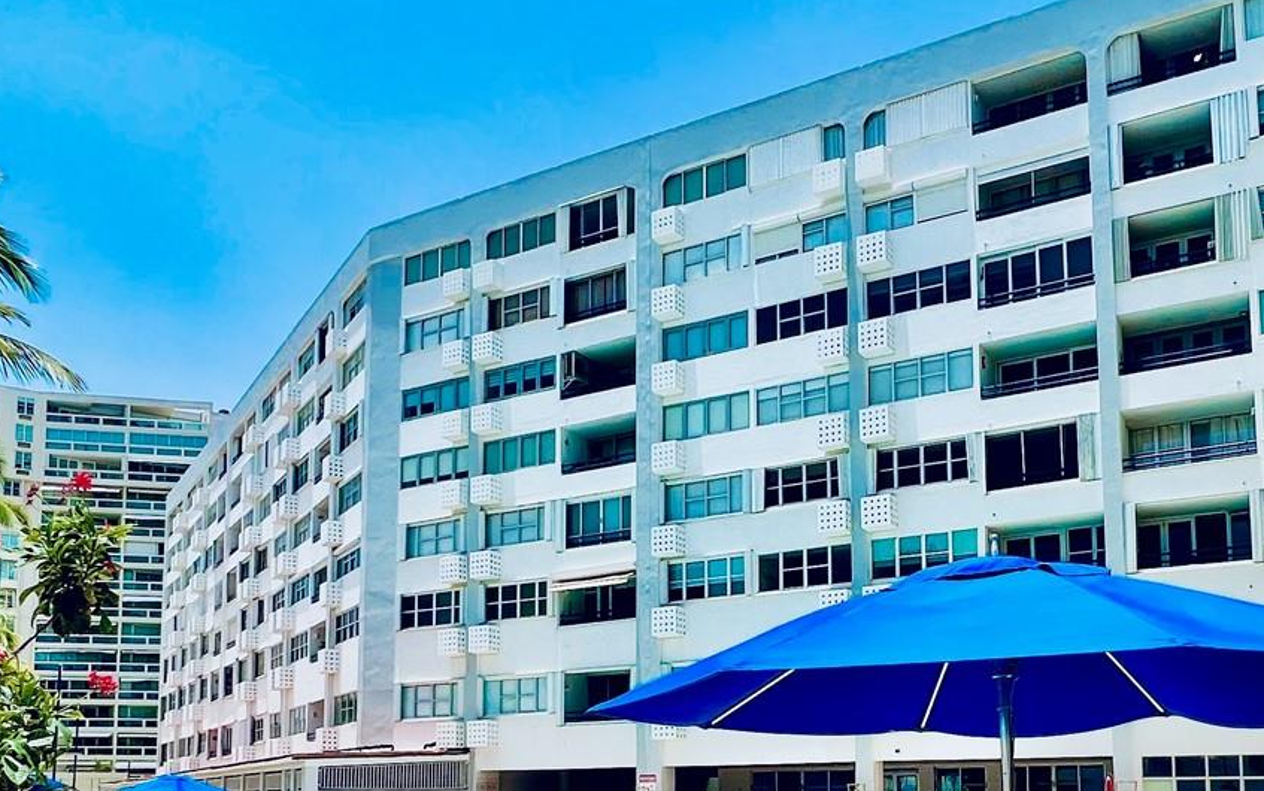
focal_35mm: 26
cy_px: 572
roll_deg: +0.0
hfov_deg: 70.1
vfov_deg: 46.3
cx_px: 707
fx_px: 896
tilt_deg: +3.7
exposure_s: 1/2597
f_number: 1.8
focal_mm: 1.57
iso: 32
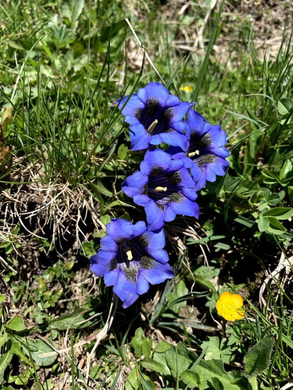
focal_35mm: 26
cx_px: 146
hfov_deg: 53.1
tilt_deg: -15.9
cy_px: 195
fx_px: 293
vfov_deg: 67.3
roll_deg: +4.2
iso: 25
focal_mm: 4.25
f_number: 1.8
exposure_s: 1/1282
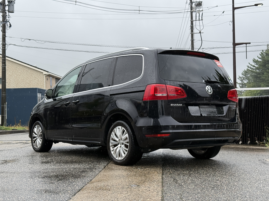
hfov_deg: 39.7
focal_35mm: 48
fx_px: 373
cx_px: 134
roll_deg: +1.8
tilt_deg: +2.2
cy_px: 100
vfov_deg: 30.3
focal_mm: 6.76
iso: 64
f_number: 1.78
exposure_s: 1/663
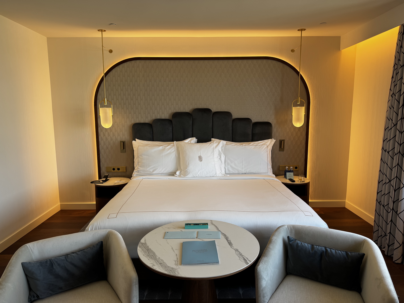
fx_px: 280
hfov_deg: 71.6
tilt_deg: -8.3
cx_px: 202
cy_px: 152
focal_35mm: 24
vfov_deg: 56.8
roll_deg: +0.3
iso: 50
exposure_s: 1/124
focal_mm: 6.76
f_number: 1.78
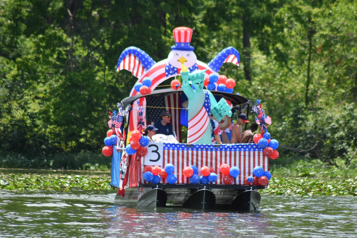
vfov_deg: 3.1
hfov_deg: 4.6
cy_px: 119
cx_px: 178
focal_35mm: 450
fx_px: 4462
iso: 800
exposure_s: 1/2500
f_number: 6.3
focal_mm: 300
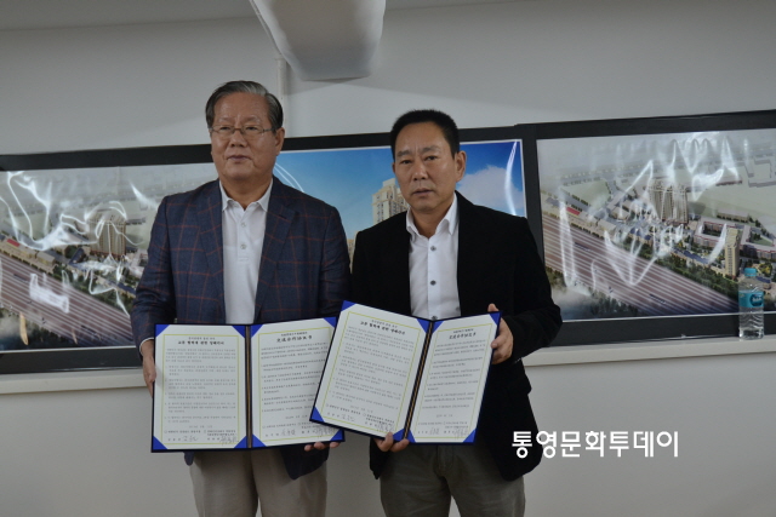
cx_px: 388
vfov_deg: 30.9
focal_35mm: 44
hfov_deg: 45.0
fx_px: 938
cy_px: 258
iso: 400
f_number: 4
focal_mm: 29
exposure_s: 1/60
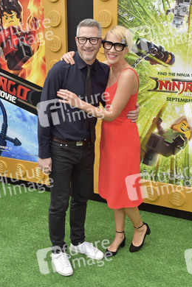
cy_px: 146
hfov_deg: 34.2
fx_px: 312
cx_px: 96
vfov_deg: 49.6
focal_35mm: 39
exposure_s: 1/320
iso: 400
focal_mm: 38
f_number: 6.3
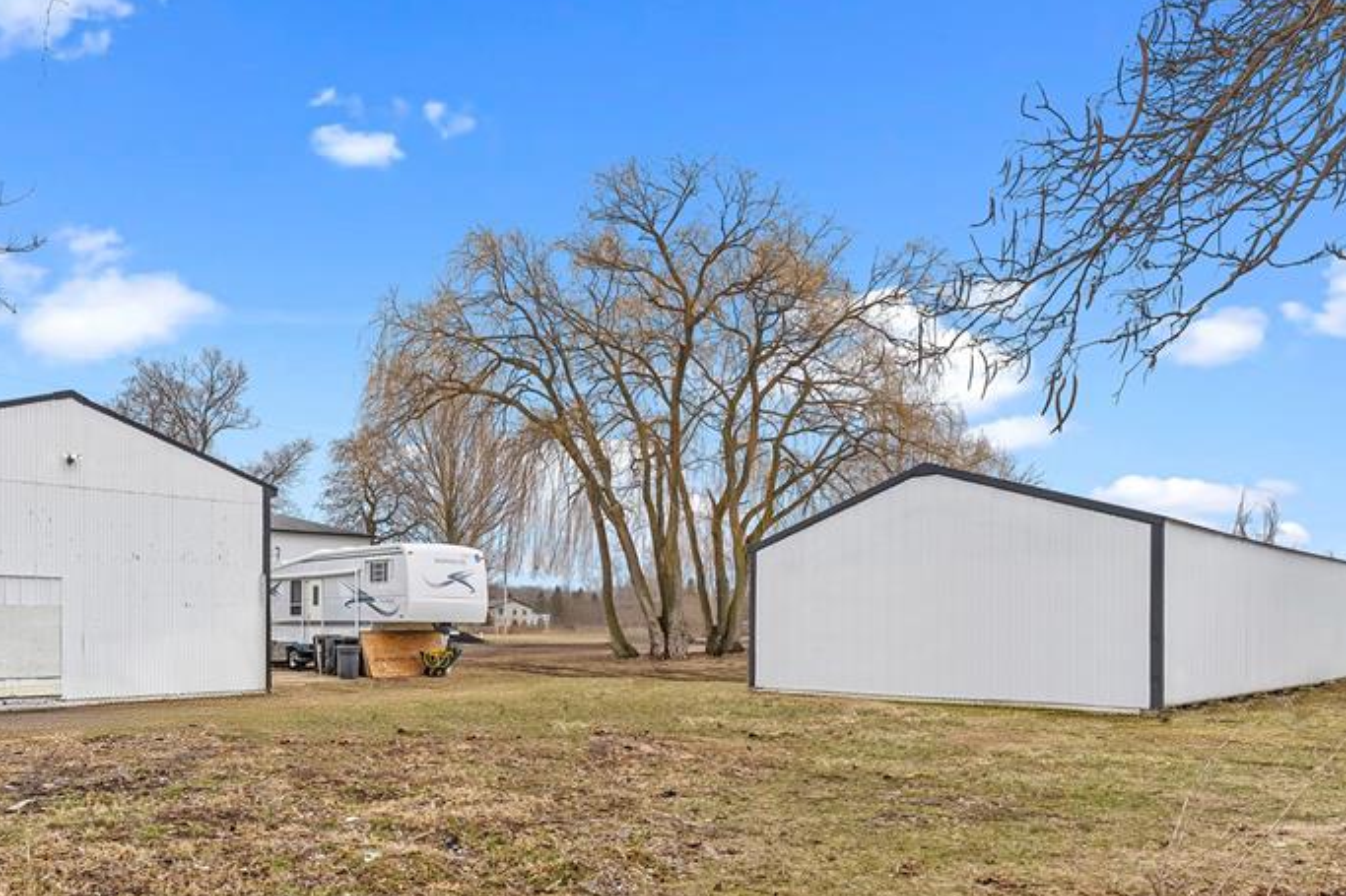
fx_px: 1009
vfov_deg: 46.7
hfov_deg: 67.1
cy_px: 639
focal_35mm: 27
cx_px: 589
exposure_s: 1/20
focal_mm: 18
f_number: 8
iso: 100
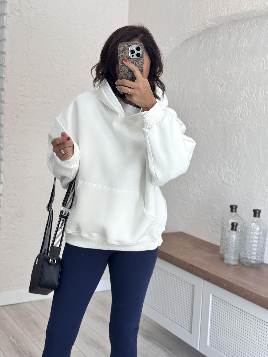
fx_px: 495
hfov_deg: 30.3
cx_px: 134
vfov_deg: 39.7
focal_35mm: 48
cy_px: 178
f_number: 1.78
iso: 64
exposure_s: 1/181
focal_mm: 6.76
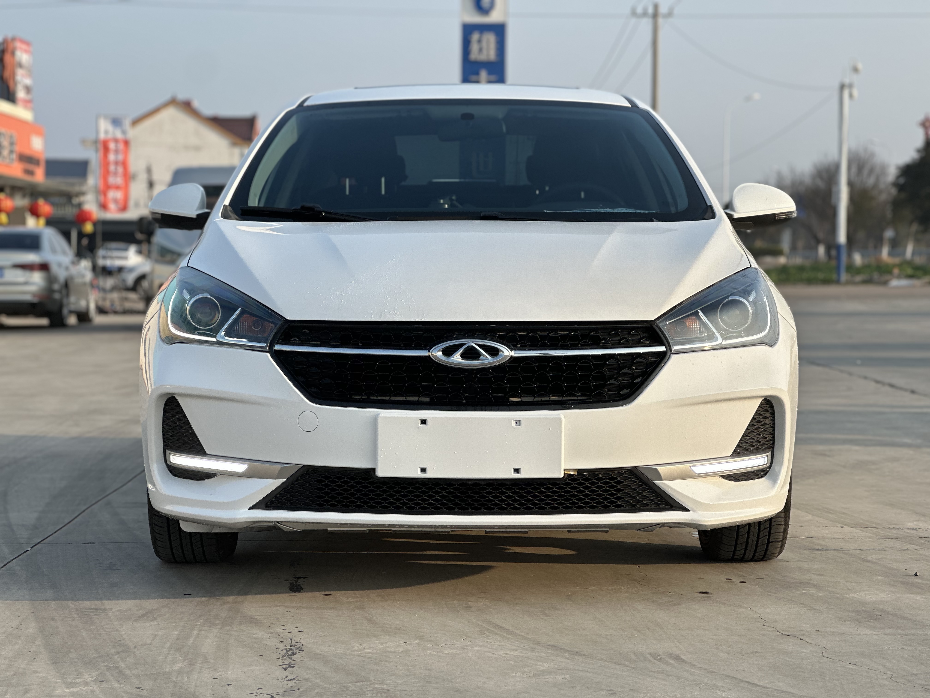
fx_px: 2069
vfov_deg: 19.1
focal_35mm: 77
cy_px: 349
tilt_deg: -3.0
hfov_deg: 25.3
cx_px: 465
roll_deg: -0.8
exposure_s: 1/419
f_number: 2.8
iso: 32
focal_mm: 9
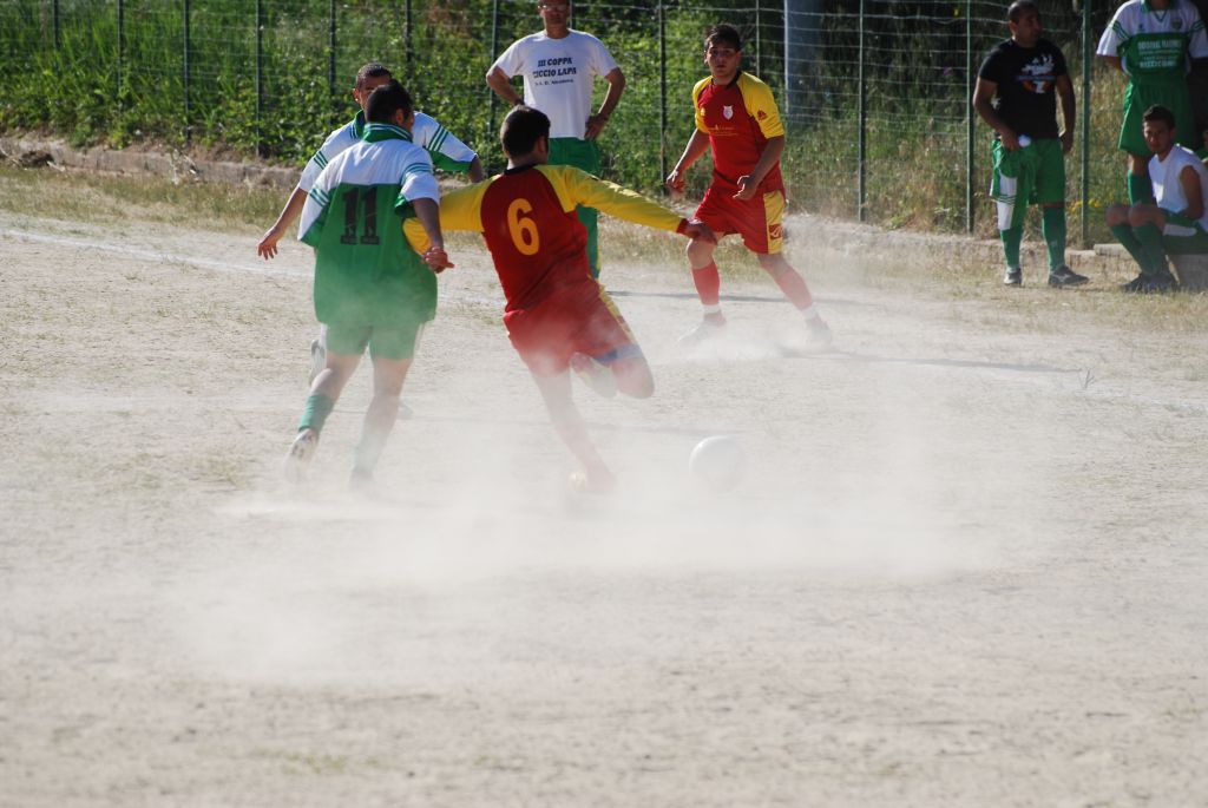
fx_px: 12092
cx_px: 604
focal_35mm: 360
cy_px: 404
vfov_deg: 3.8
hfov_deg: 5.7
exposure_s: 1/1000
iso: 200
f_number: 5.6
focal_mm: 240
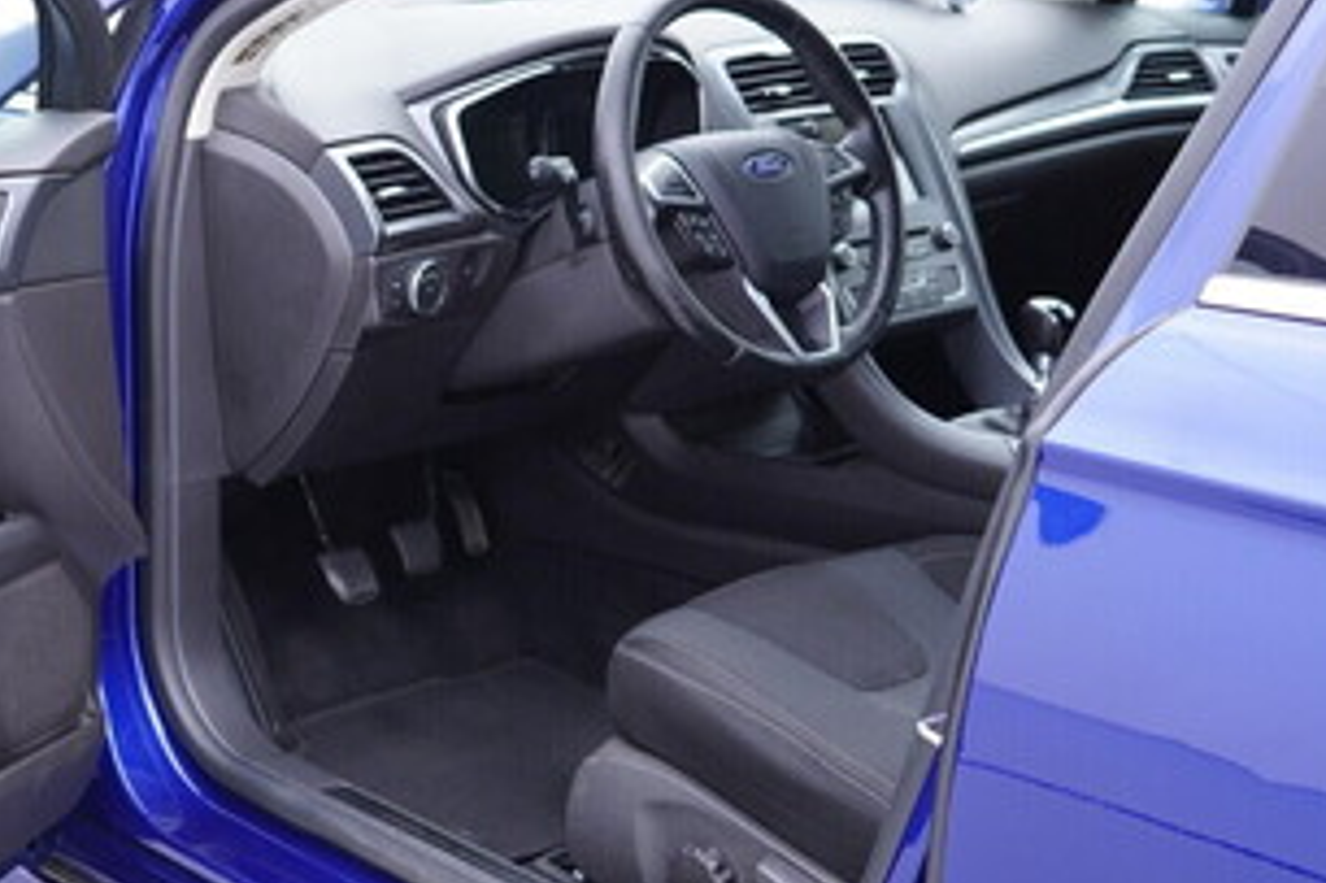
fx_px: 2393
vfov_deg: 20.9
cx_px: 213
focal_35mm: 65
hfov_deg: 30.0
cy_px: 463
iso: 250
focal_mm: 24
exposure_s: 1/40
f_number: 2.8
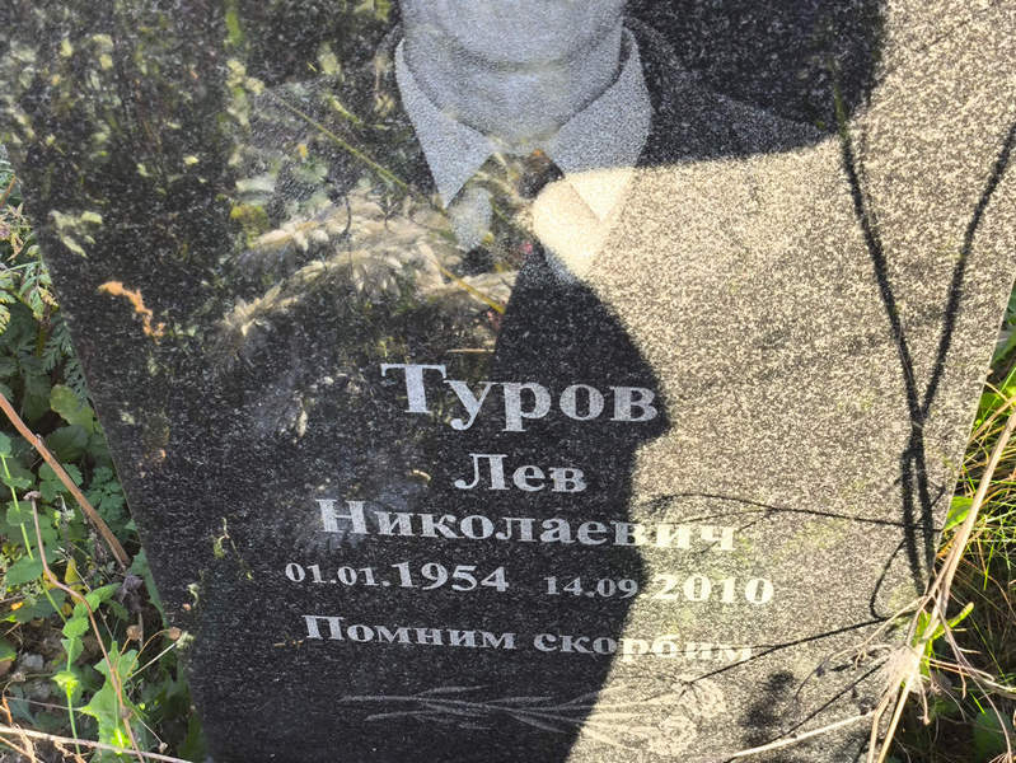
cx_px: 508
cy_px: 382
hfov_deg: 38.2
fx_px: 1468
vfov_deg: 29.1
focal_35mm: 50
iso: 50
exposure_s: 1/149
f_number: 1.7
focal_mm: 4.71
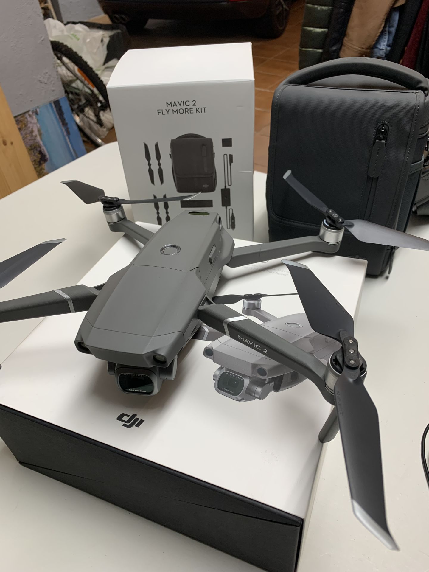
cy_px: 286
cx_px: 214
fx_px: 430
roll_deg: +4.9
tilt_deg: -42.2
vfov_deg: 67.3
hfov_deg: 53.1
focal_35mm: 26
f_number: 1.8
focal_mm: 4.25
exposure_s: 1/50
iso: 64
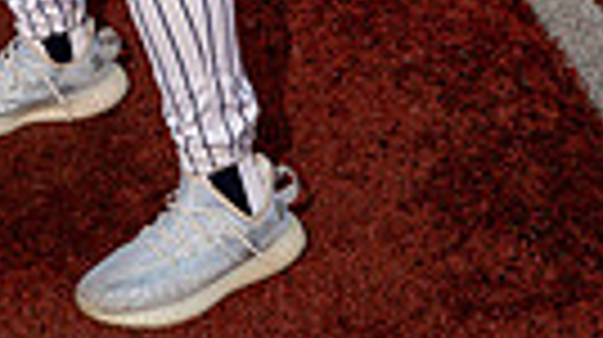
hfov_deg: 17.2
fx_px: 1964
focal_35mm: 123
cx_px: 68
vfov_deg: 8.6
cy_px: -559
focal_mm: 35
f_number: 5.6
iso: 250
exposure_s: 1/250
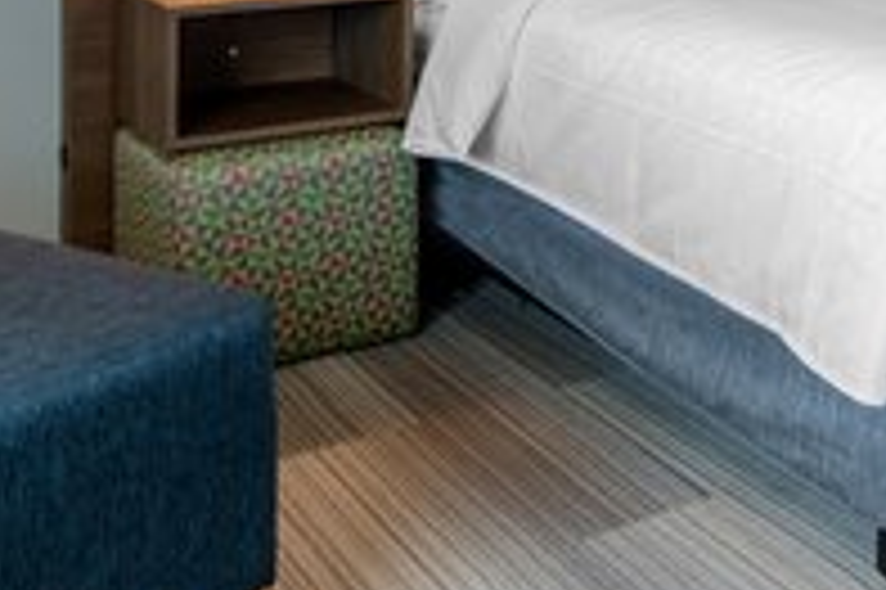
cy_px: -230
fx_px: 1598
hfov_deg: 29.8
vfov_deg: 19.0
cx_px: 783
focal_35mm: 65
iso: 400
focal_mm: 16
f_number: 11
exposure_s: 1/4
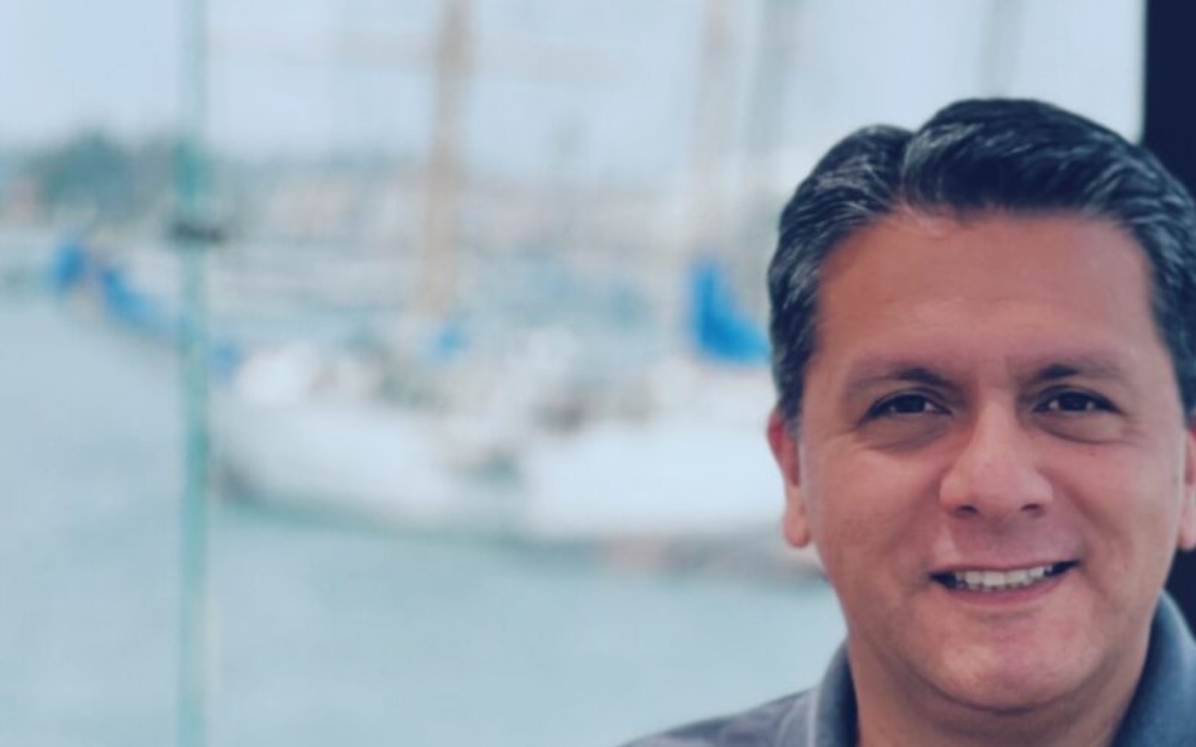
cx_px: 1678
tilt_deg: -5.8
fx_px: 7105
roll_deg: -1.9
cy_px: 1005
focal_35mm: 218
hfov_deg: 9.4
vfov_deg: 6.0
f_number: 2.2
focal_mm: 7.5
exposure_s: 1/368
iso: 20
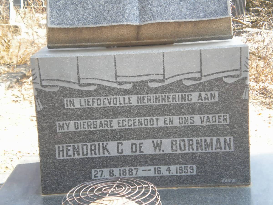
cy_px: 102
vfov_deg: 21.6
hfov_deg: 28.6
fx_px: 536
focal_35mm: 68
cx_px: 136
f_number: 4.6
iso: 80
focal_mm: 12.3
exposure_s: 1/78
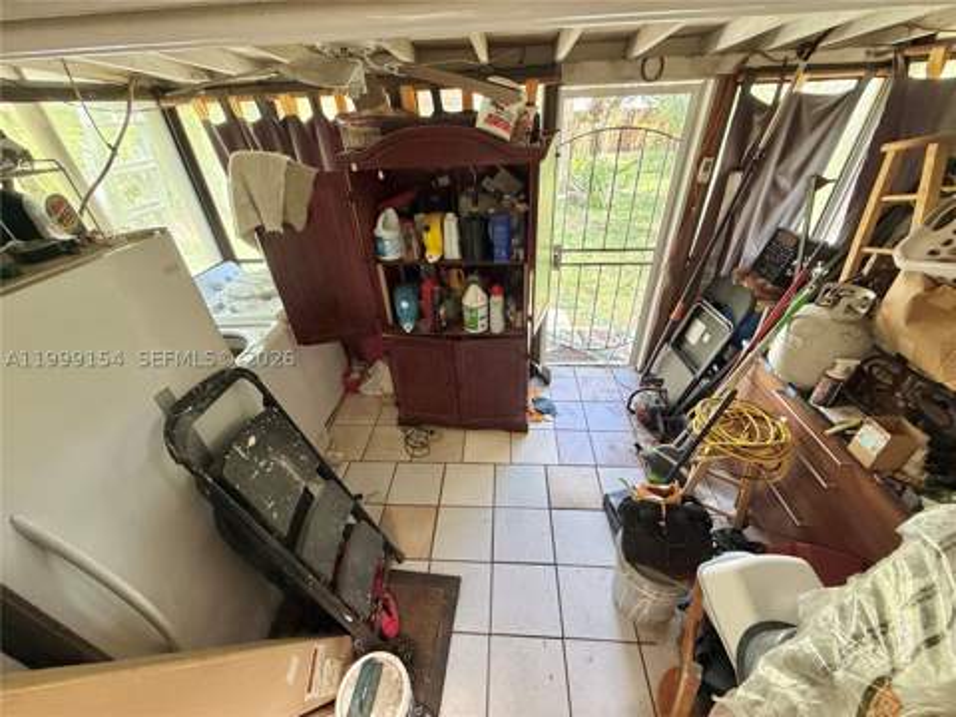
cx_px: 478
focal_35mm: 14
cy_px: 358
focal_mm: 2.22
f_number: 2.2
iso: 400
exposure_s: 1/60
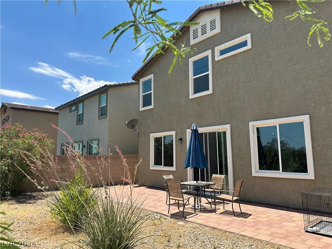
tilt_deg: +8.1
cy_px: 124
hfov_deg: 71.6
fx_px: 230
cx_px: 166
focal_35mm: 24
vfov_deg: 56.8
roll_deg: -0.4
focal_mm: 6.86
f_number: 1.78
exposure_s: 1/3597
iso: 80
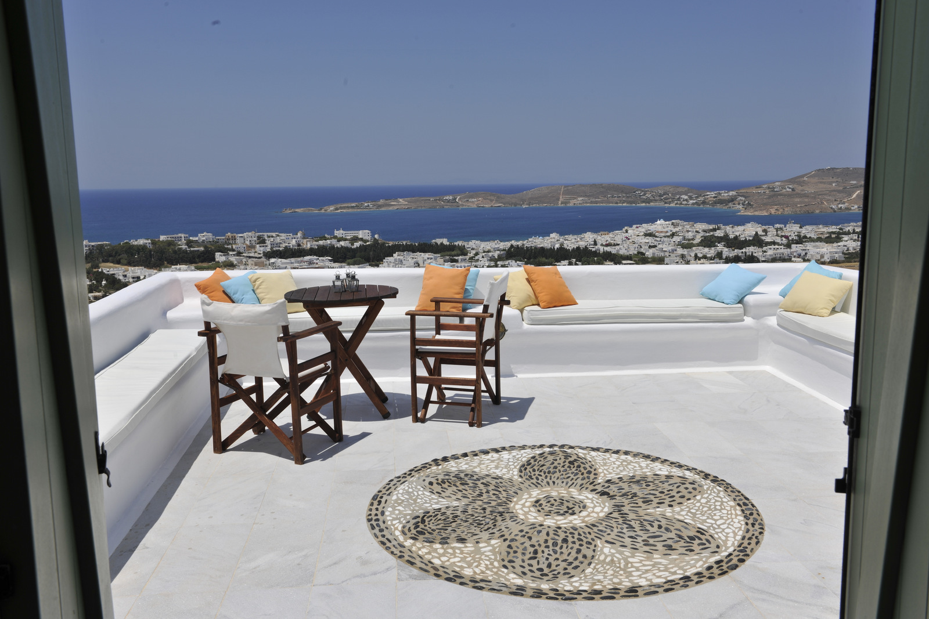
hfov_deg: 55.8
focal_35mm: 34
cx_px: 464
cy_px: 310
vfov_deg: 38.9
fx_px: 877
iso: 100
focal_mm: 34
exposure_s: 1/250
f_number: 11
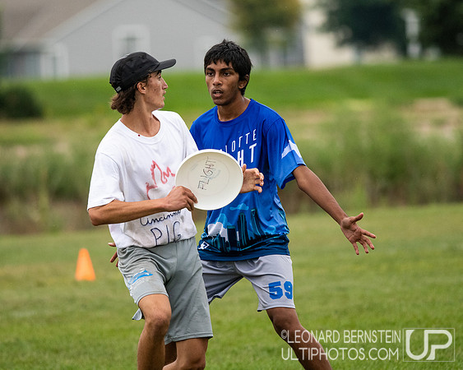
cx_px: 204
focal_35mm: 540
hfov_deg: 3.6
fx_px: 7392
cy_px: 173
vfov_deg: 2.9
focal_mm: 300
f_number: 4
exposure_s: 1/2000
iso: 1600
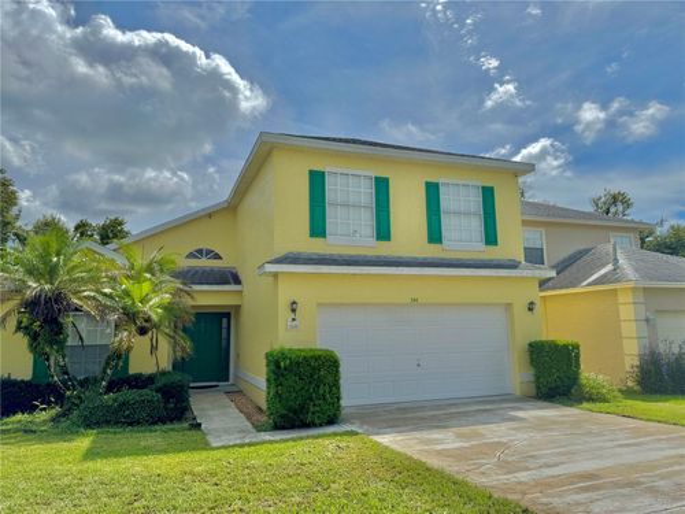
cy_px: 257
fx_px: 475
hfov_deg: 71.6
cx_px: 342
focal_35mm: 24
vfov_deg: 56.8
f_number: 1.78
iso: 80
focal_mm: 6.76
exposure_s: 1/10417
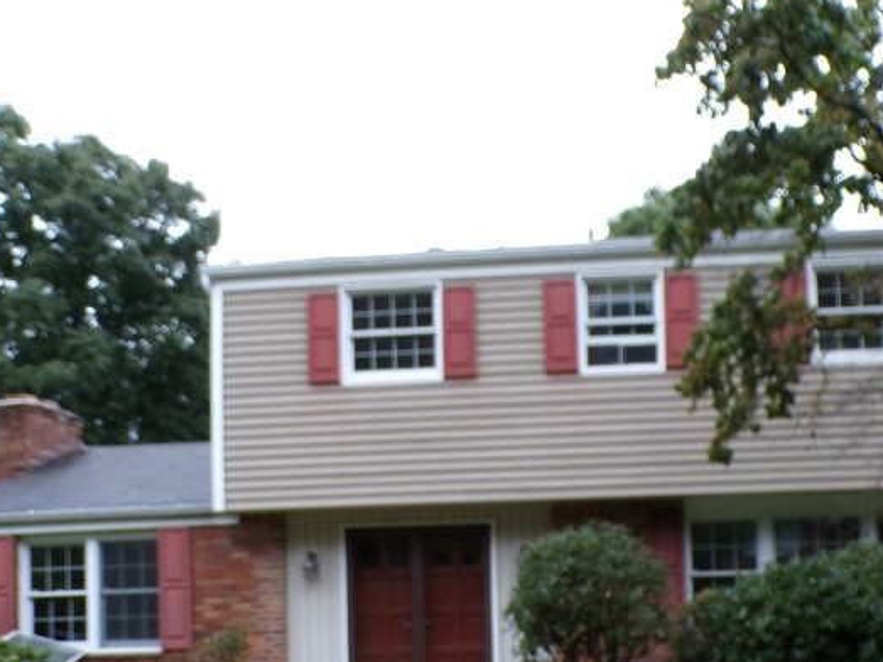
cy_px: 551
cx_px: 574
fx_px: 1199
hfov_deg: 40.0
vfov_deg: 30.0
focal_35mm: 47
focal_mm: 4.3
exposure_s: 1/150
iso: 100
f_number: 3
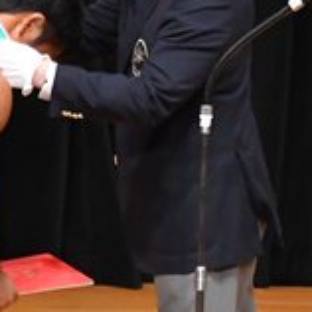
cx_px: 307
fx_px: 9565
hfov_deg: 1.9
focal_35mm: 938
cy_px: 213
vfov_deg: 1.9
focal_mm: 150
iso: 4000
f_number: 5.6
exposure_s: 1/400
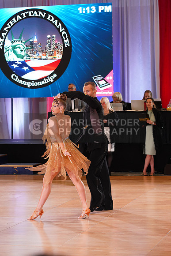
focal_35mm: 105
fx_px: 748
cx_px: 86
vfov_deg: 19.5
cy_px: 128
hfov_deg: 13.0
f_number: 5
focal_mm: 105
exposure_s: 1/160
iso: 1600
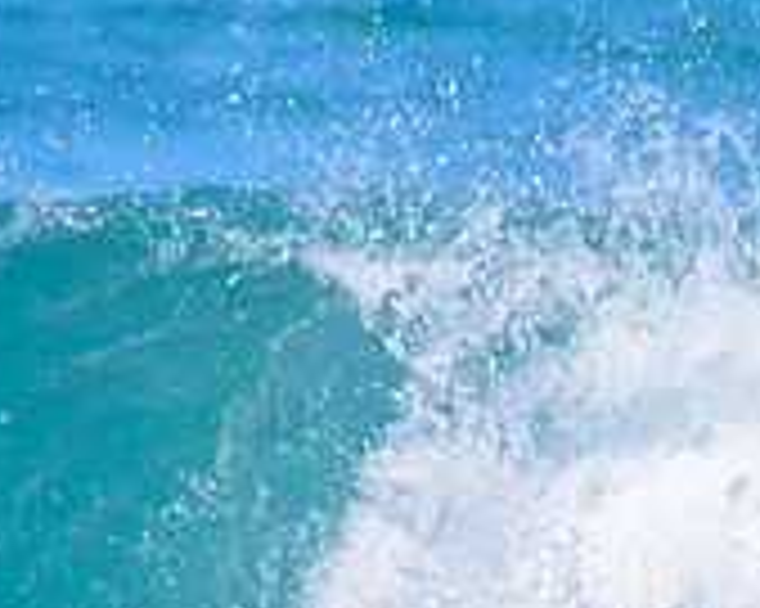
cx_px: 183
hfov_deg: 0.6
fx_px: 78995
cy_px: 739
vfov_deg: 0.4
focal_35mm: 3514
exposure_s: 1/2000
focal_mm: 800
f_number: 11
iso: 1100
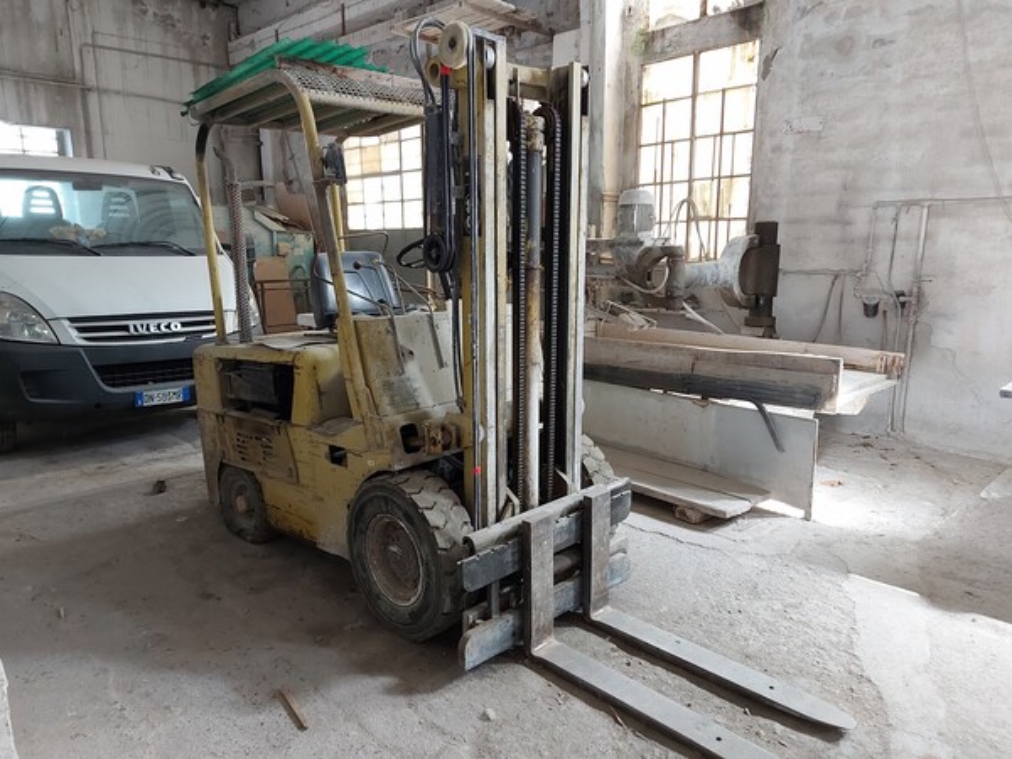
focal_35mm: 24
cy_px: 380
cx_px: 506
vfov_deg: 56.8
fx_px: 702
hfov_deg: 71.6
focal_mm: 5.23
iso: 160
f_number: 1.8
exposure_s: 1/33
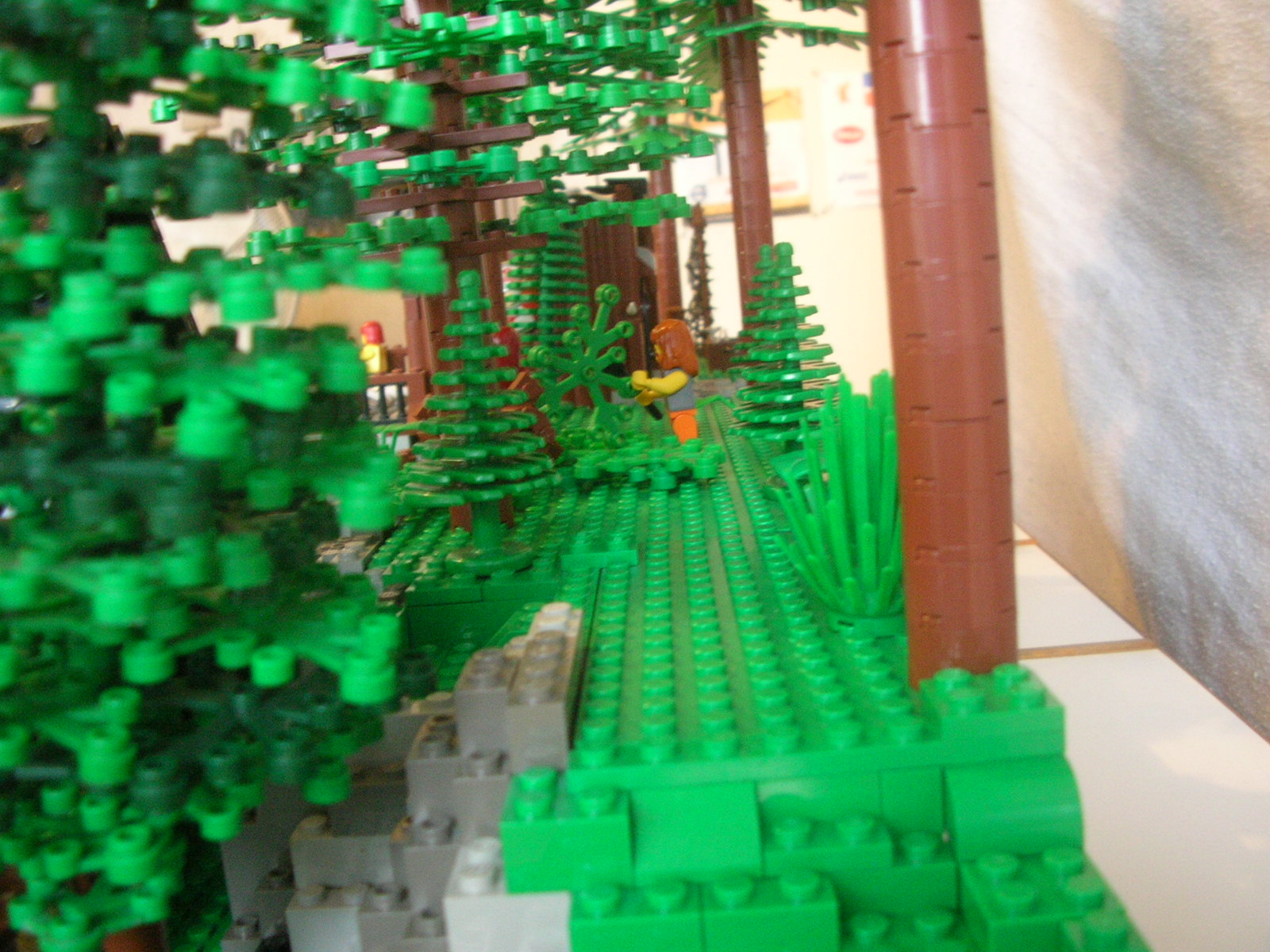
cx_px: 635
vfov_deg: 40.7
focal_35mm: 35
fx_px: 1284
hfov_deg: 52.6
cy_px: 476
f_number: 2.8
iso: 185
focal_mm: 5.8
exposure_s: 1/5.7
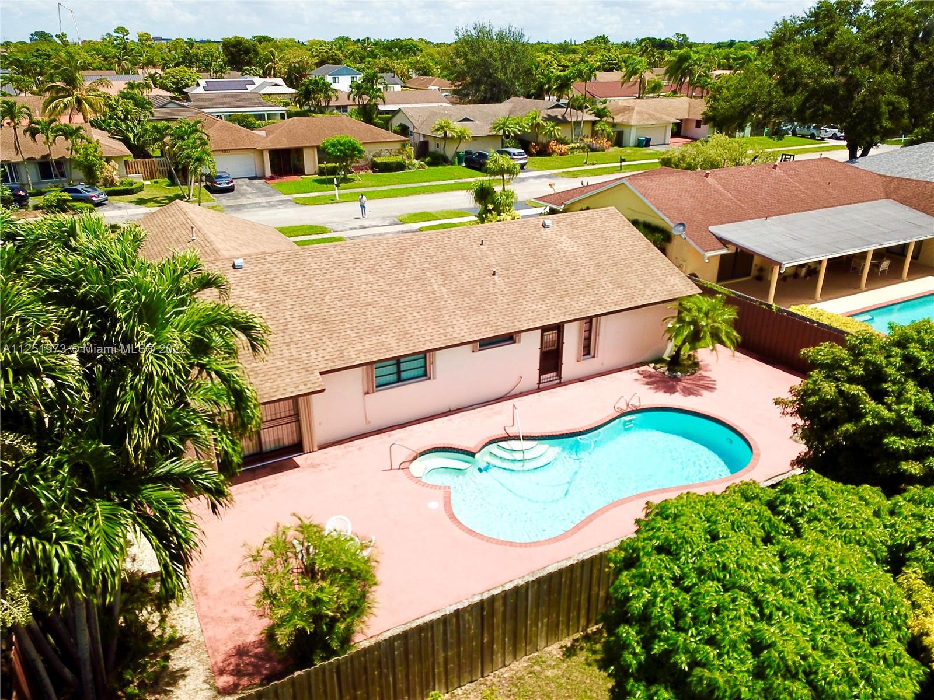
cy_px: 350
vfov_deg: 53.1
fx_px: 702
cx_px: 467
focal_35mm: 26
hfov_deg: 67.3
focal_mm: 4.73
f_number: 2.2
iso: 100
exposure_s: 1/2299
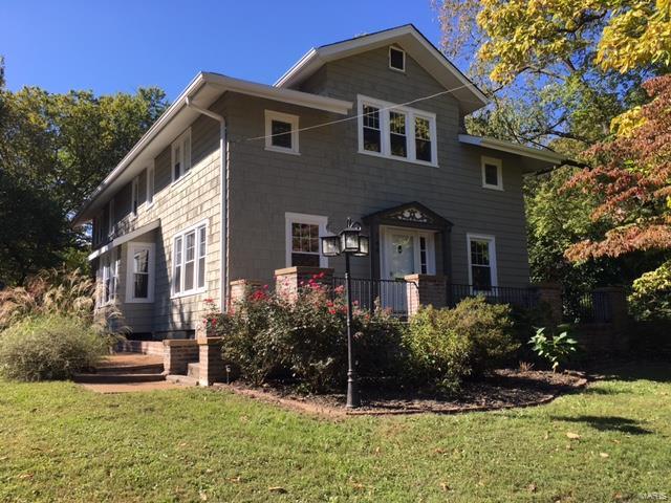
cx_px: 336
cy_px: 252
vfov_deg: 48.2
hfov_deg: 61.7
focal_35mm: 29
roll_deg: +0.3
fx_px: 562
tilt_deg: +9.9
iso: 25
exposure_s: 1/686
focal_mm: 4.15
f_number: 2.2
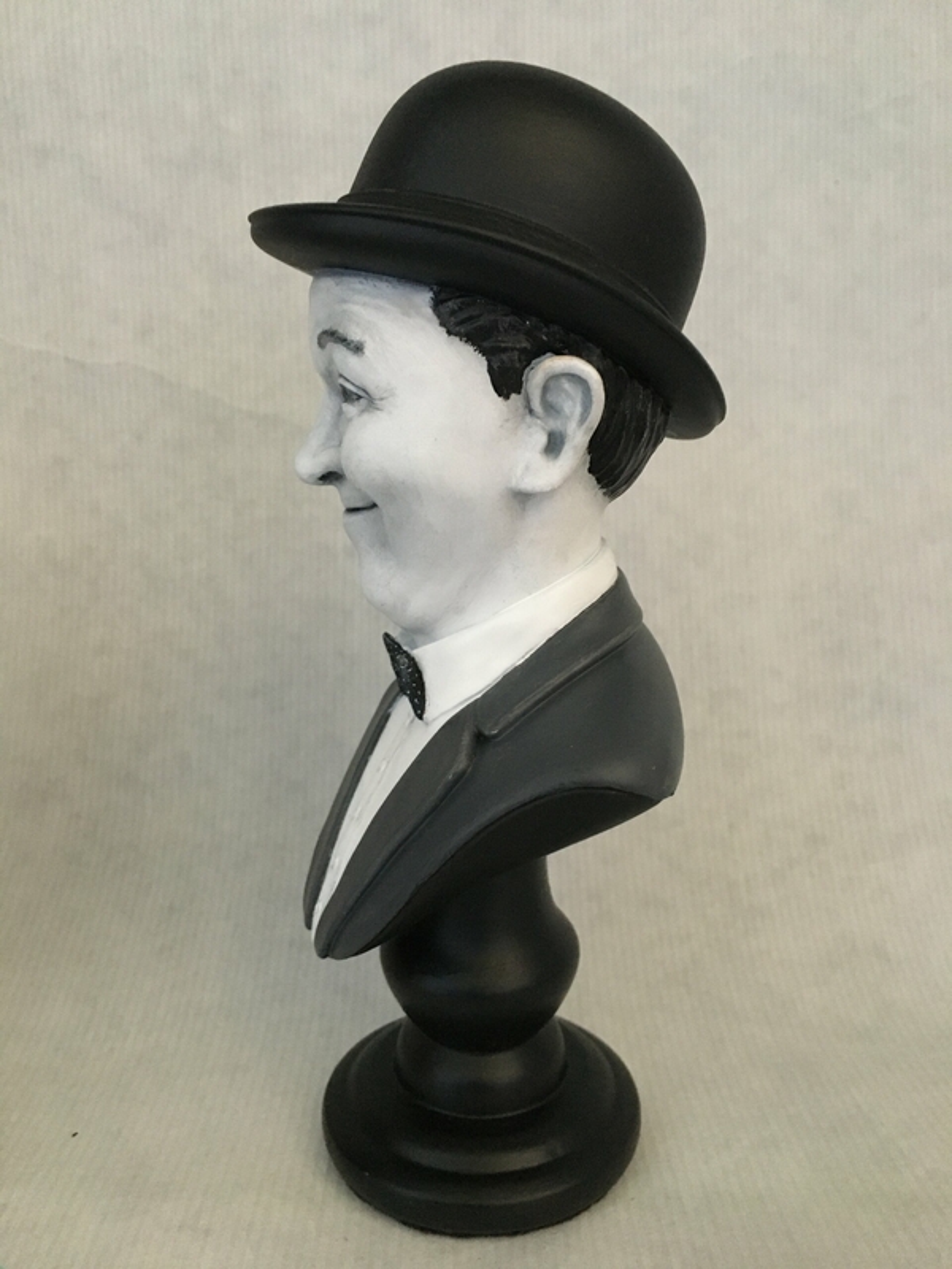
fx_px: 1063
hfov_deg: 48.2
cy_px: 634
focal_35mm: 29
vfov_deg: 61.7
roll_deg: +0.1
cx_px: 476
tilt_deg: -12.9
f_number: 2.2
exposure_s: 1/17
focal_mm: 4.15
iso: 200
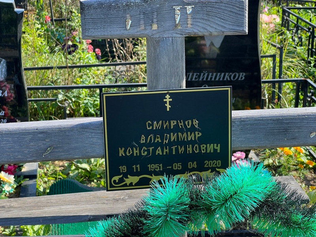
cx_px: 158
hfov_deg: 25.3
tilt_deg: -17.6
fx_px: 703
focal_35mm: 77
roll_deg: +0.7
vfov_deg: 19.1
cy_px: 118
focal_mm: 9
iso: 32
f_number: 2.8
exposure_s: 1/160
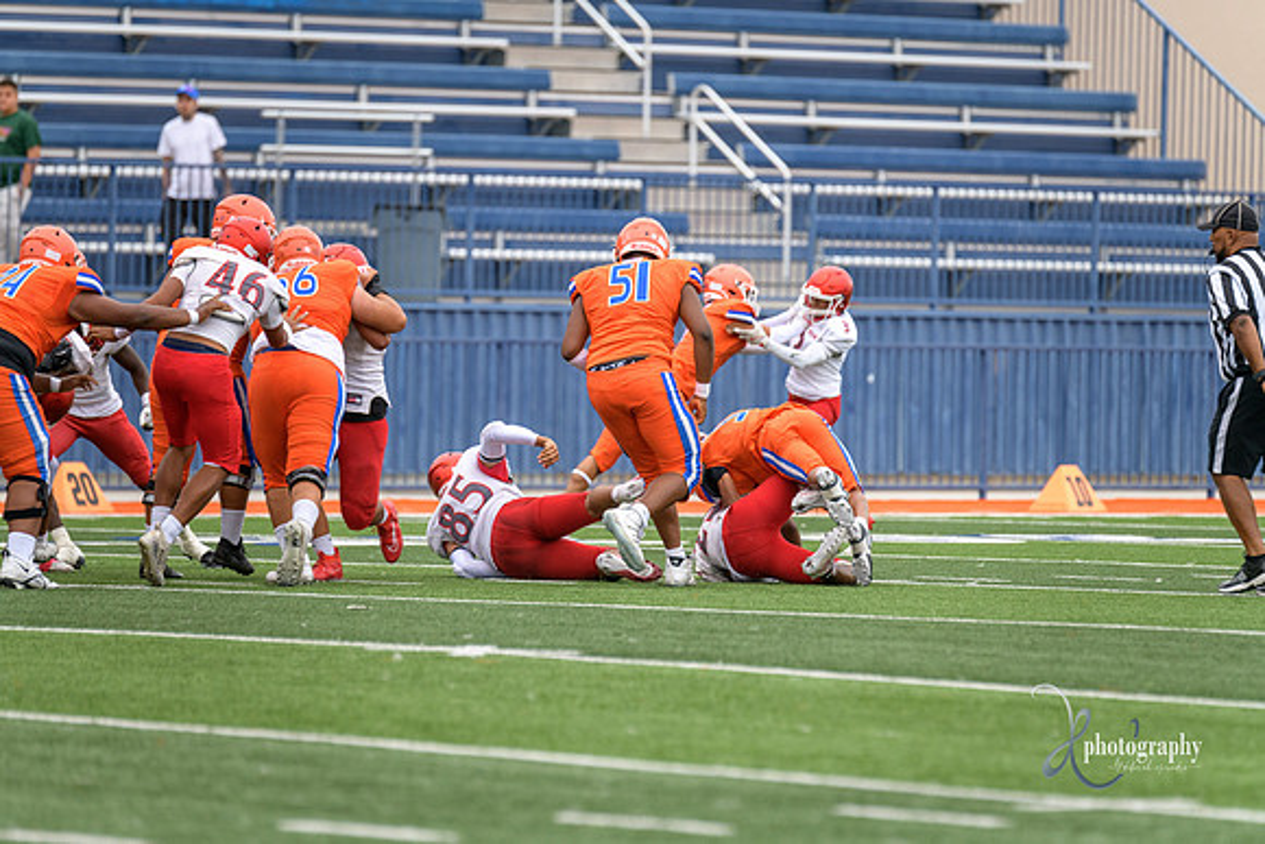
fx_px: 10544
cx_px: 632
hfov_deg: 6.9
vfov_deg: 4.6
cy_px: 422
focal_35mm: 300
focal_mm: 300
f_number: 3.5
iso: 500
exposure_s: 1/1000
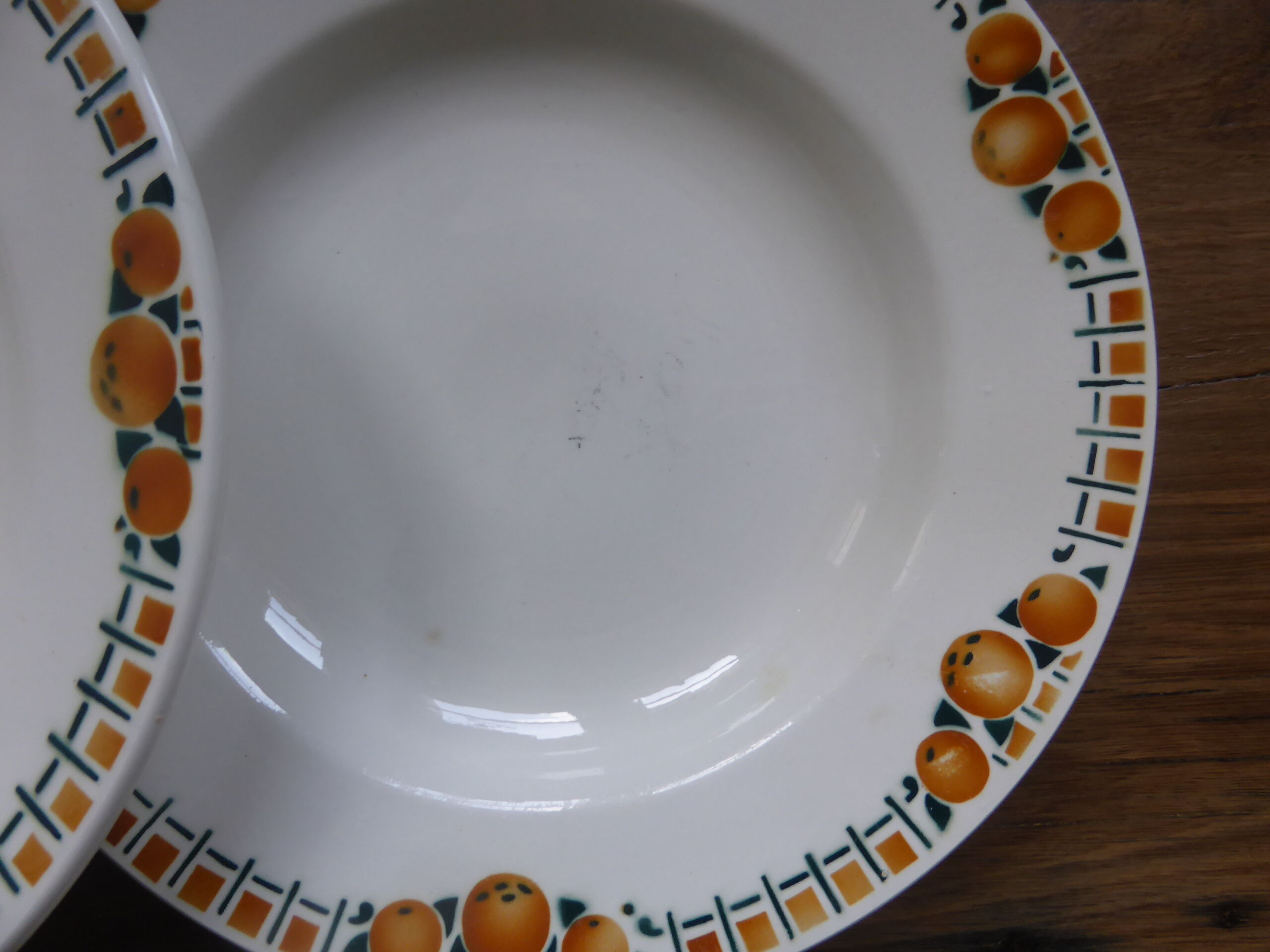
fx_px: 917
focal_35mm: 25
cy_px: 476
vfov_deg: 54.9
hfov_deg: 69.4
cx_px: 635
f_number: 3.3
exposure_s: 1/60
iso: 125
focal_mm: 4.3
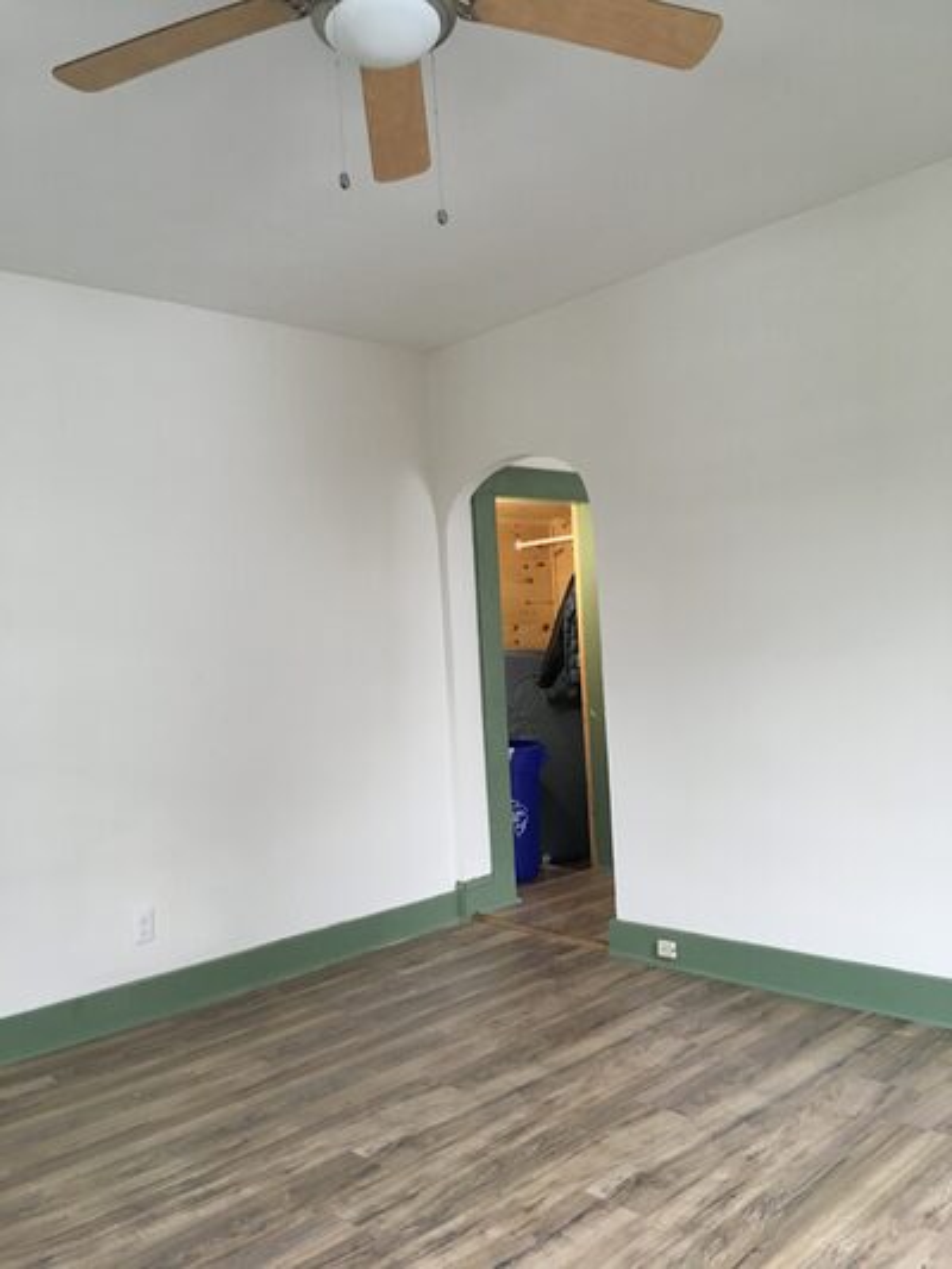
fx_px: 1063
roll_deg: +4.4
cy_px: 634
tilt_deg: -2.0
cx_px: 476
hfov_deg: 48.2
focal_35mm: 29
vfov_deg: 61.6
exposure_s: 1/30
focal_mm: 4.15
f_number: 2.2
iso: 125
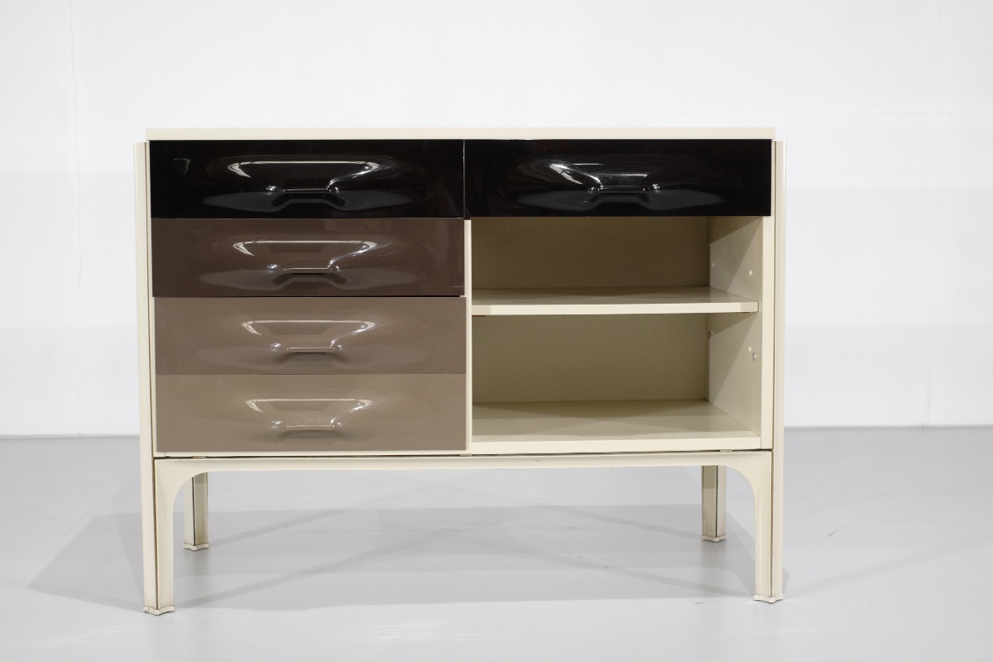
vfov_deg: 25.5
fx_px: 1462
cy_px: 331
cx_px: 496
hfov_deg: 37.5
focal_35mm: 53
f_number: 5.6
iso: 800
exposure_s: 1/58
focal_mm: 35
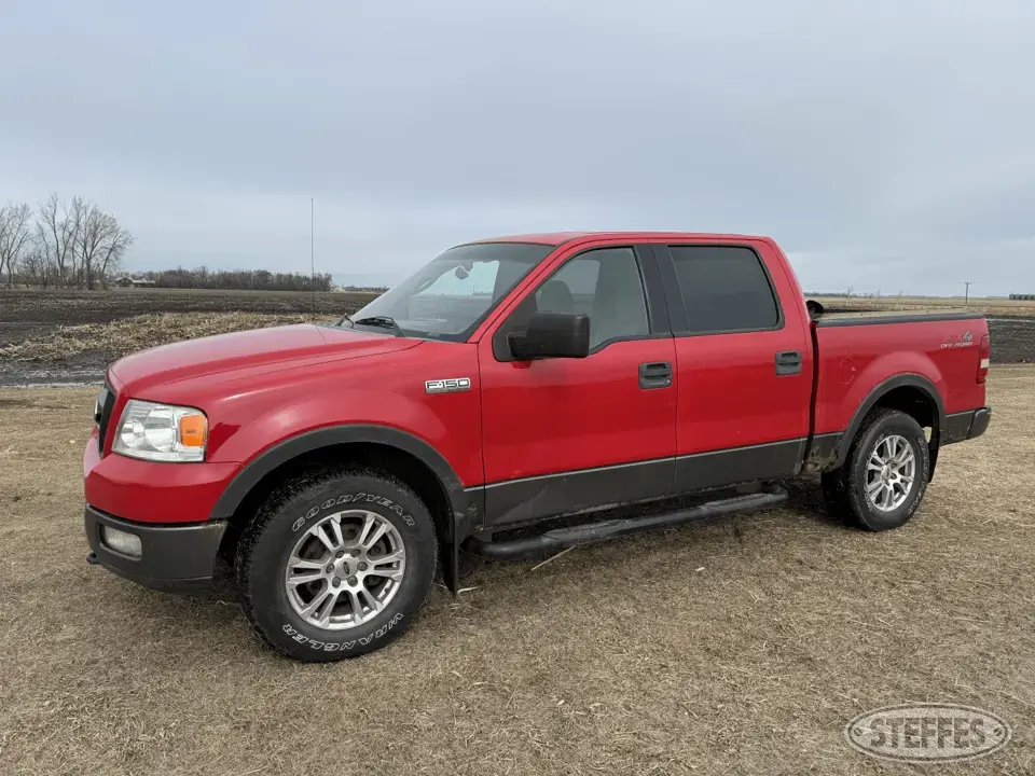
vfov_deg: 56.8
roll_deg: -1.0
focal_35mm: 24
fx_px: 718
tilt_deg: -5.2
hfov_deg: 71.6
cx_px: 518
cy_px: 388
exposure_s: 1/3802
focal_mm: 6.86
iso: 80
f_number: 1.78
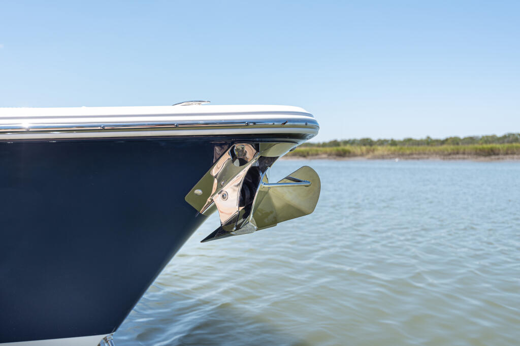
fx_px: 505
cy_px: 173
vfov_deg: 37.8
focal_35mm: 35
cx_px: 260
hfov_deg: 54.4
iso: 100
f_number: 4
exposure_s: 1/320
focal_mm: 35
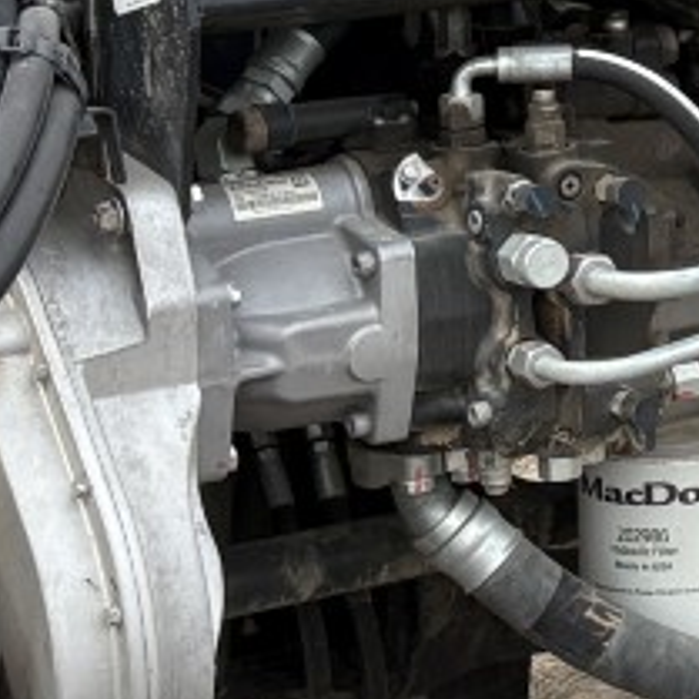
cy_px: 13
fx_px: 3610
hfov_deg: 9.8
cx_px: 1645
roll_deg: +1.6
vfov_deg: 11.0
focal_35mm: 158
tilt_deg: -8.7
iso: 50
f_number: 1.6
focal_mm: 5.96
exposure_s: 1/1848
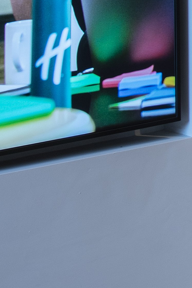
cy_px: -208
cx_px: 810
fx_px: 1896
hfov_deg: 5.1
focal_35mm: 237
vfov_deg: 8.4
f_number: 7.1
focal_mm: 32
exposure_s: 1/3
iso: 100
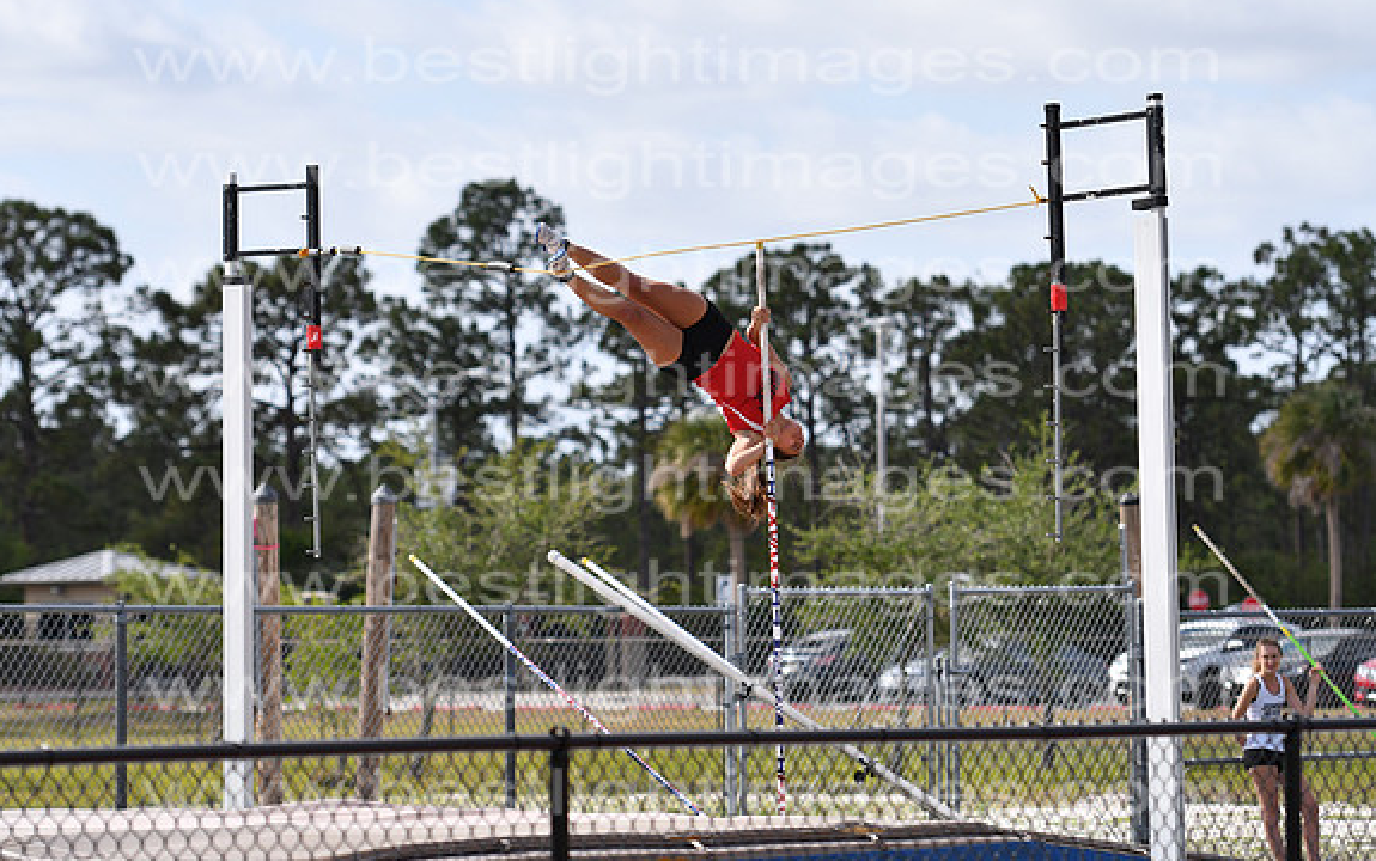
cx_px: 687
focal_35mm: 185
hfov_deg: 11.3
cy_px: 432
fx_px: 6941
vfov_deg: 7.1
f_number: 4
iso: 100
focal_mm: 120
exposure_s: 1/1250
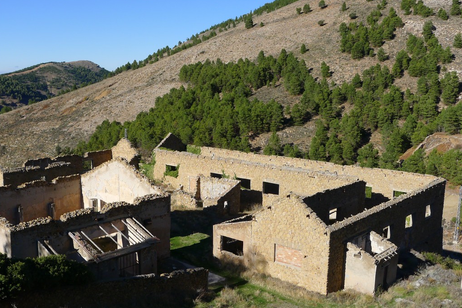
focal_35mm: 41
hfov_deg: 47.3
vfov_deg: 32.6
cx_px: 200
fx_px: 526
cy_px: 174
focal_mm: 7.5
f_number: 4
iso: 80
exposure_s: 1/800
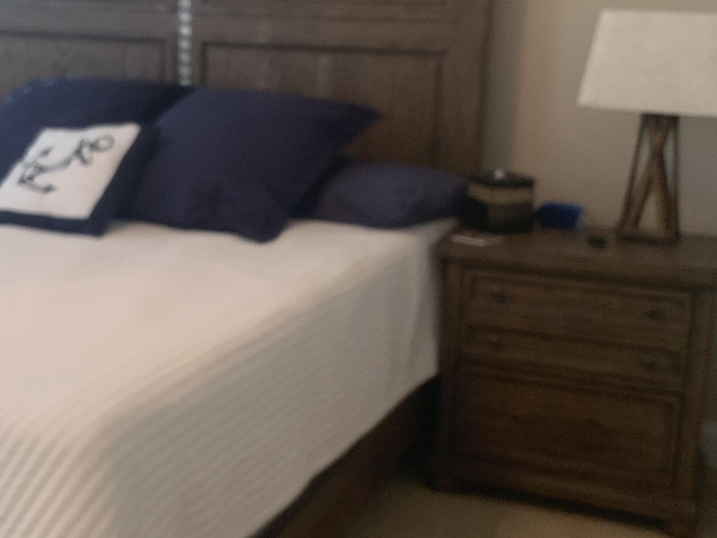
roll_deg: -0.7
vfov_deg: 27.5
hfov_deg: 35.8
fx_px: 1098
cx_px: 239
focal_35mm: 53
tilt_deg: -12.7
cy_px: 263
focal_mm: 3
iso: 80
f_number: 1.8
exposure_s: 1/60
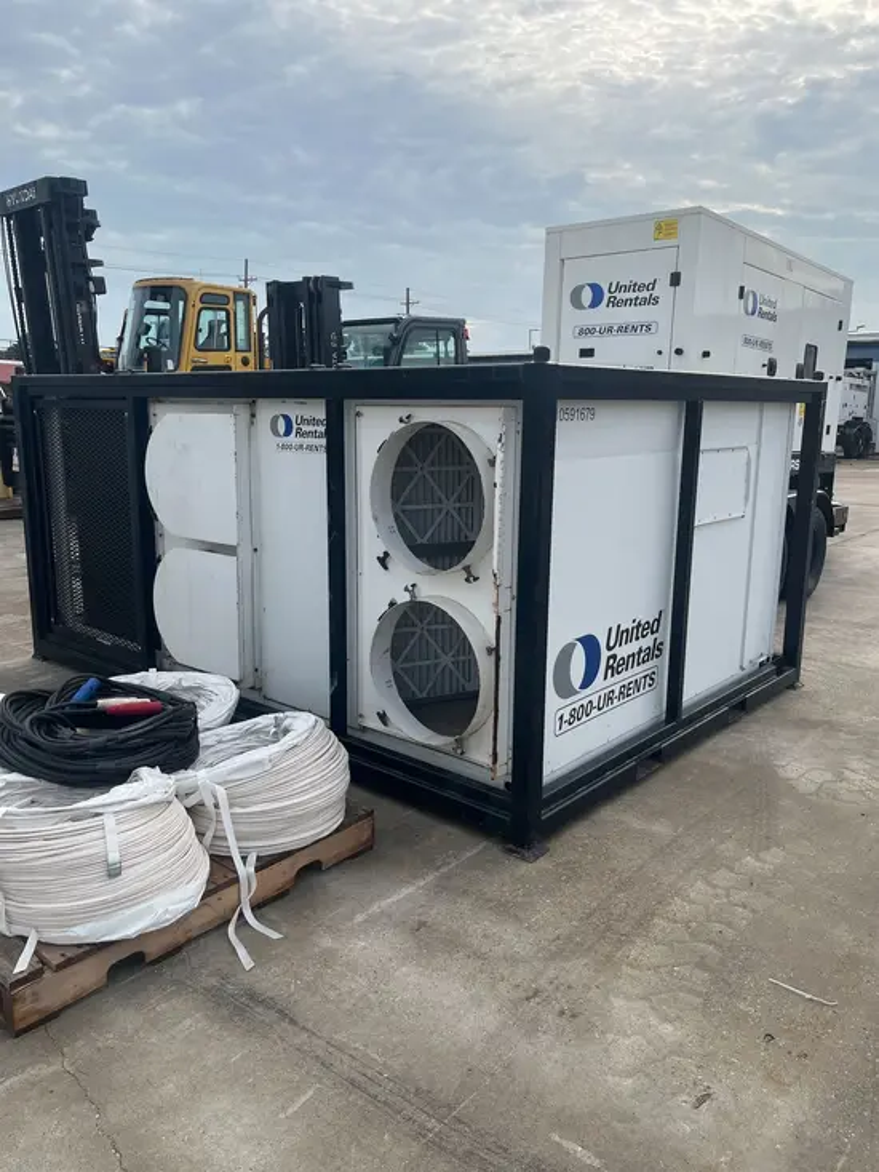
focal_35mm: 26
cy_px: 586
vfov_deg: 67.3
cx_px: 440
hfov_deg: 53.1
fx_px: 880
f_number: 1.6
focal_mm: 5.1
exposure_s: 1/2309
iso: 50
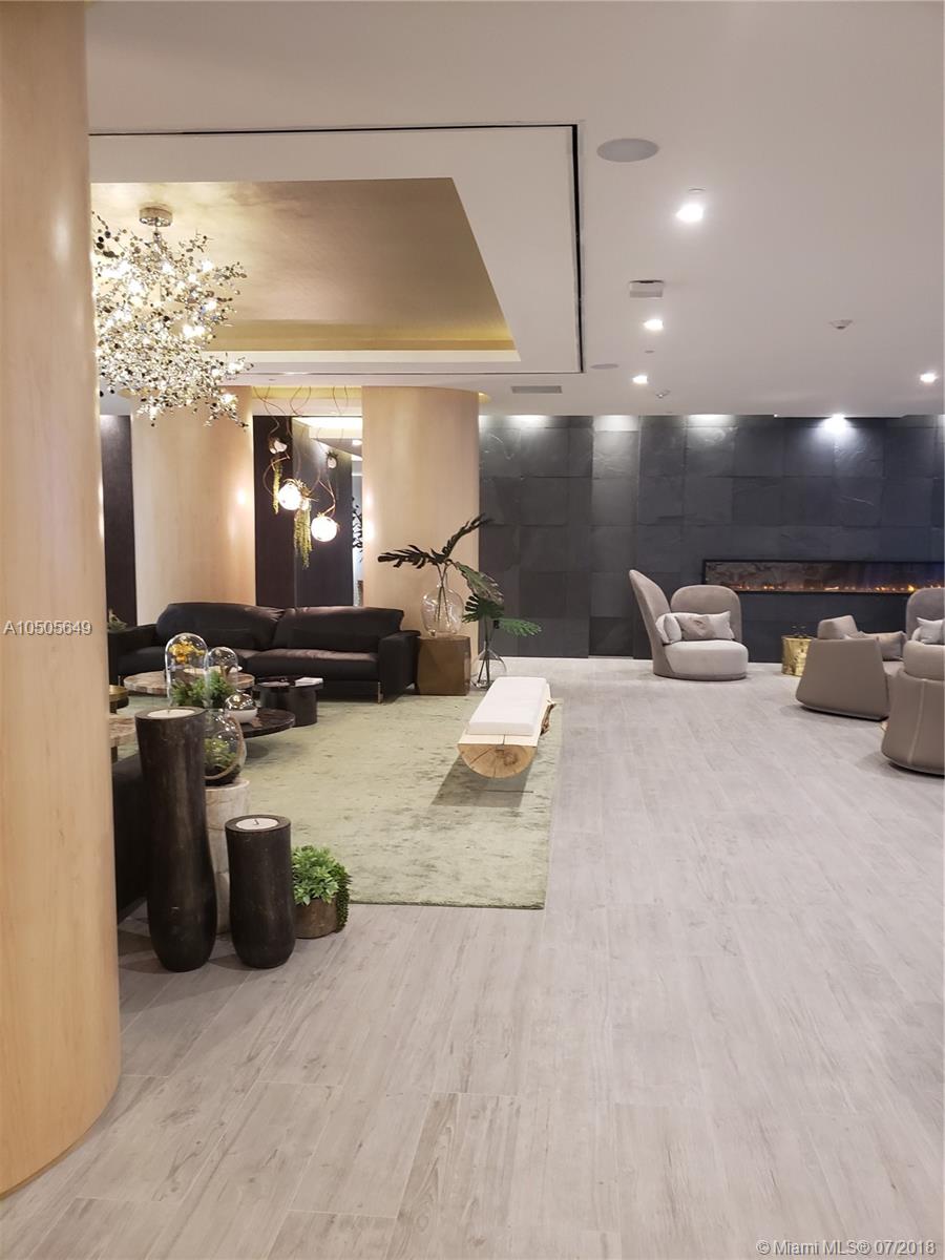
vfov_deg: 67.3
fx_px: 946
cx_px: 472
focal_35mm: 26
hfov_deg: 53.1
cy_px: 630
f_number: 1.5
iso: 250
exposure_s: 1/20
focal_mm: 4.3
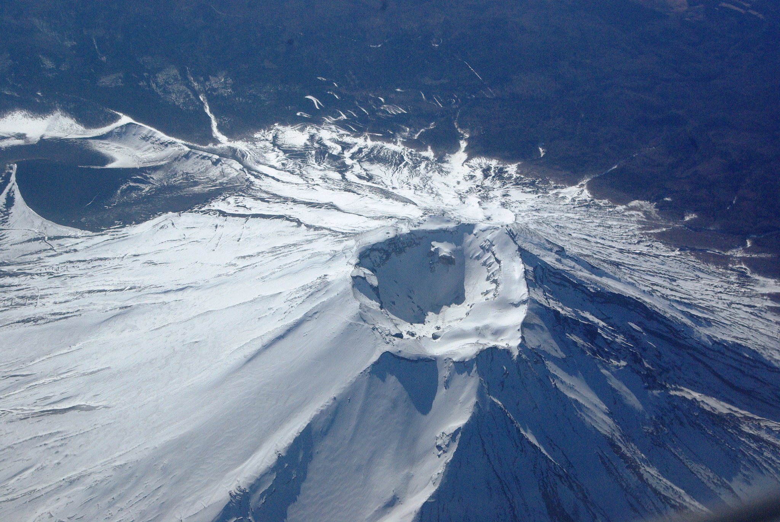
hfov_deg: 33.4
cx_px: 390
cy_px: 261
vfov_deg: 22.7
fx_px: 1302
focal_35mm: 60
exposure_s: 1/1500
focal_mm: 40
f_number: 13
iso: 800
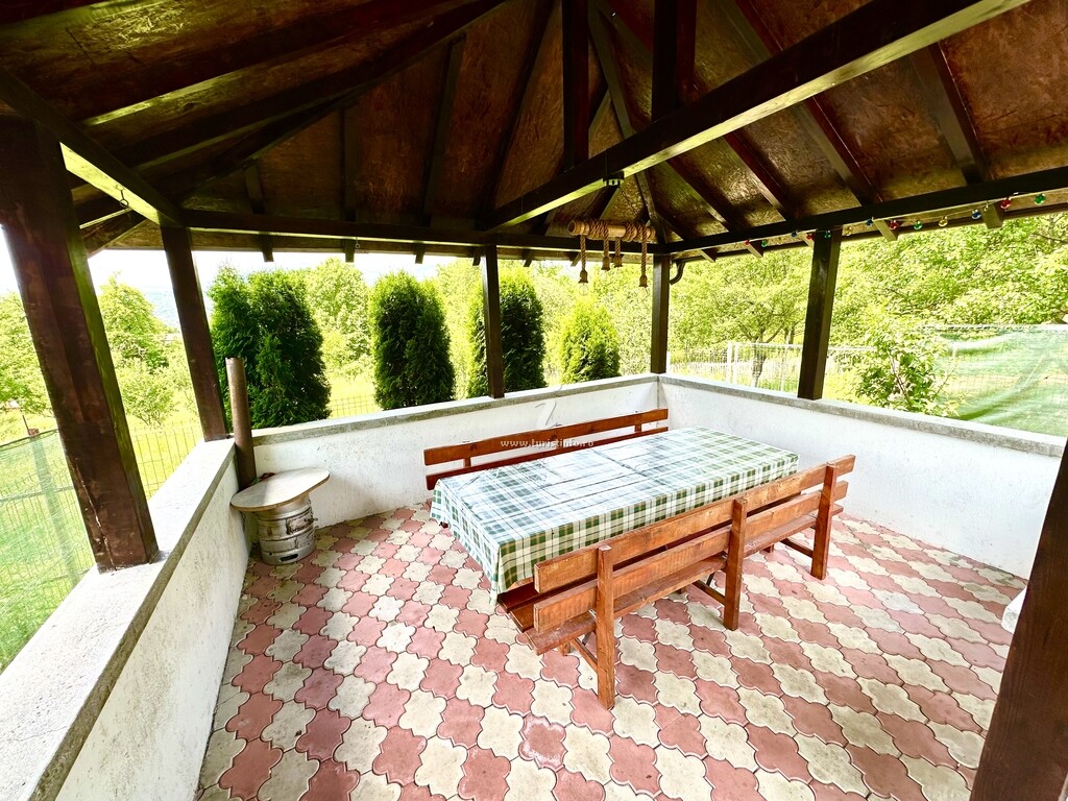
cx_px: 534
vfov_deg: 85.7
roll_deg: +1.2
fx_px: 432
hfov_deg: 102.1
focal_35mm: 14
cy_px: 400
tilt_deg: -13.0
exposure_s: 1/255
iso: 40
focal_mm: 2.22
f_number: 2.2
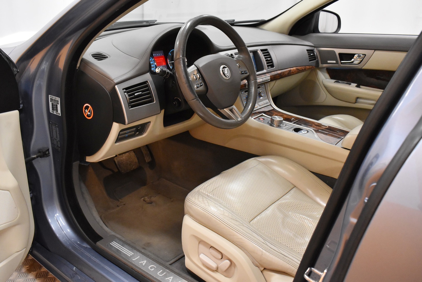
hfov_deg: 61.9
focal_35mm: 30
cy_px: 141
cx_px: 211
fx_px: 352
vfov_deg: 43.7
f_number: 5.6
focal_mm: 20
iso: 3200
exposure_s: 1/125
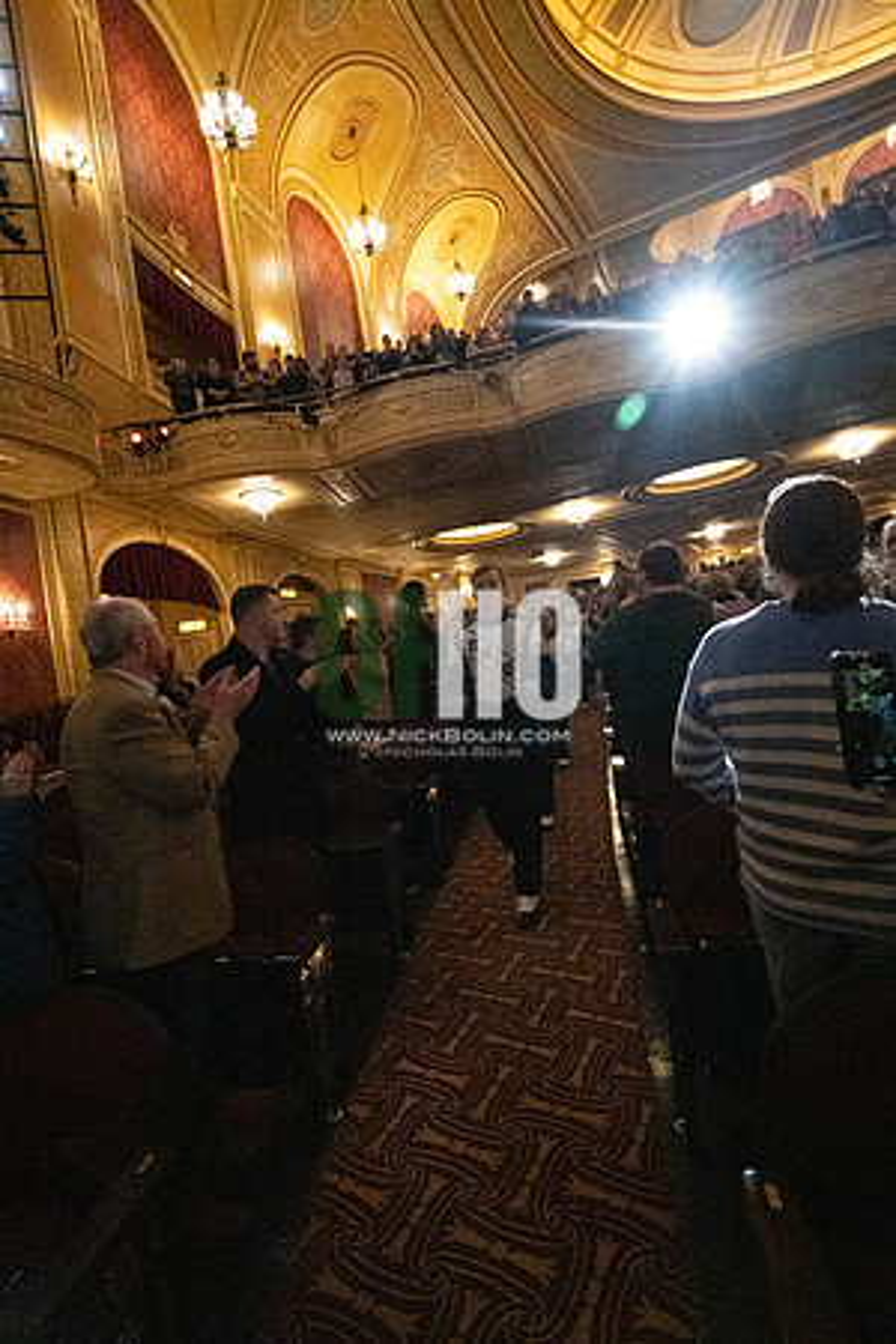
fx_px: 616
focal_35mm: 16
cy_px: 672
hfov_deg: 72.1
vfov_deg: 95.0
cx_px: 448
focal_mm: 16.5
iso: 40637
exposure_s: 1/400
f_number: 4
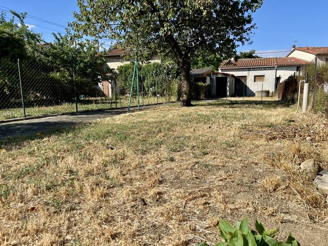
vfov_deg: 53.1
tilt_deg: -8.3
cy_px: 123
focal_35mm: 26
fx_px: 246
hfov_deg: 67.3
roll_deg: +0.5
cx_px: 164
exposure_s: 1/2967
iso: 50
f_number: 1.6
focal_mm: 5.1
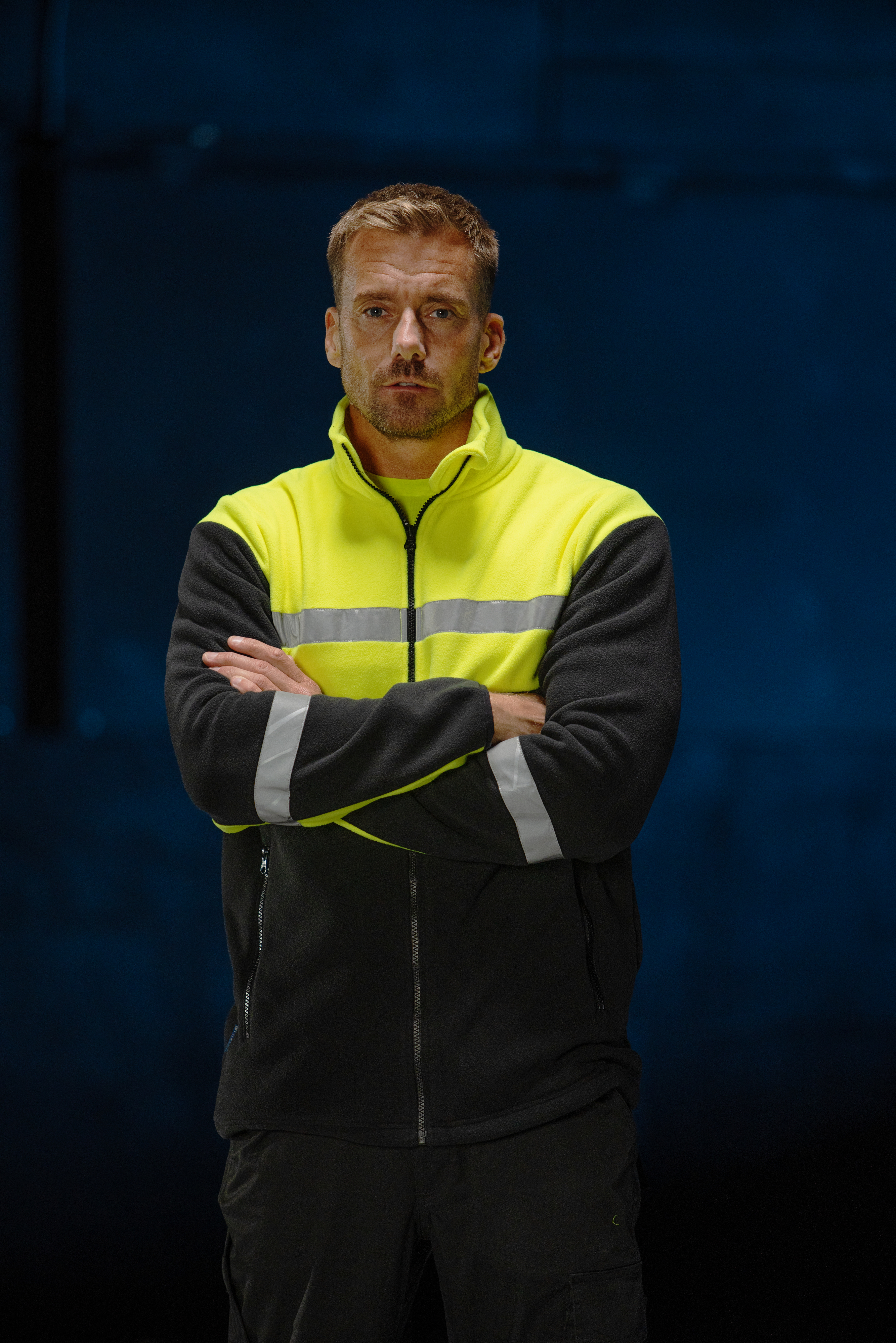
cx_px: 448
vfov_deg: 10.3
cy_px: 672
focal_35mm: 200
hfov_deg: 6.9
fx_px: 7465
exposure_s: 1/160
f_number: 2.8
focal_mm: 200
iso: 800
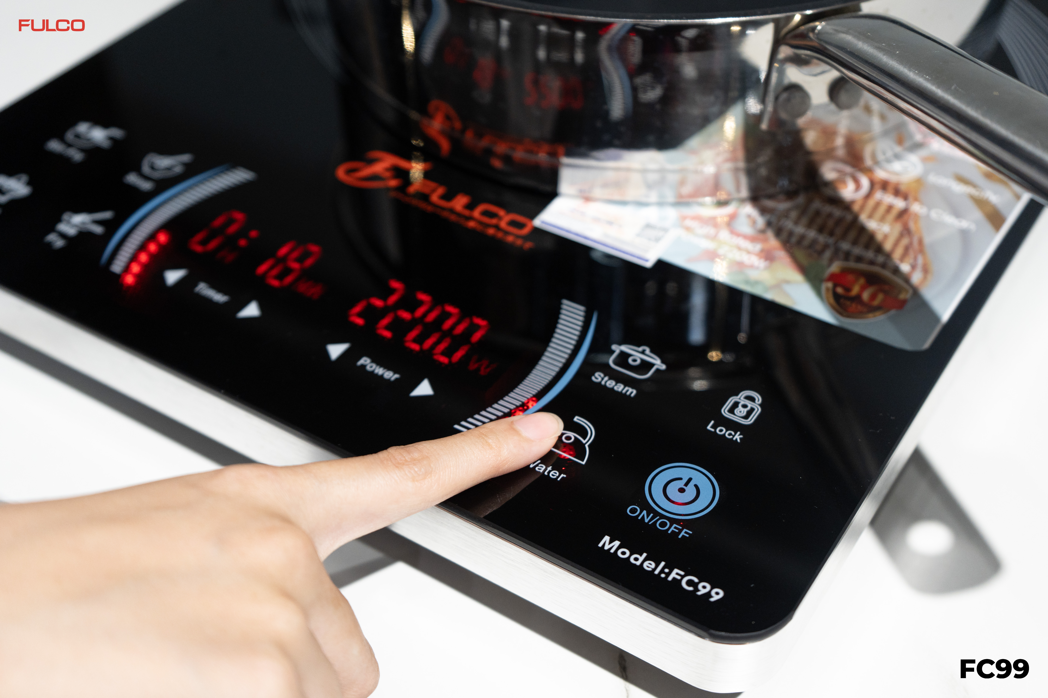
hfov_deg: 44.5
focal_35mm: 44
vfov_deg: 30.5
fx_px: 1281
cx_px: 524
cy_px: 349
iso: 640
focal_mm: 44
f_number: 4.5
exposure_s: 1/125
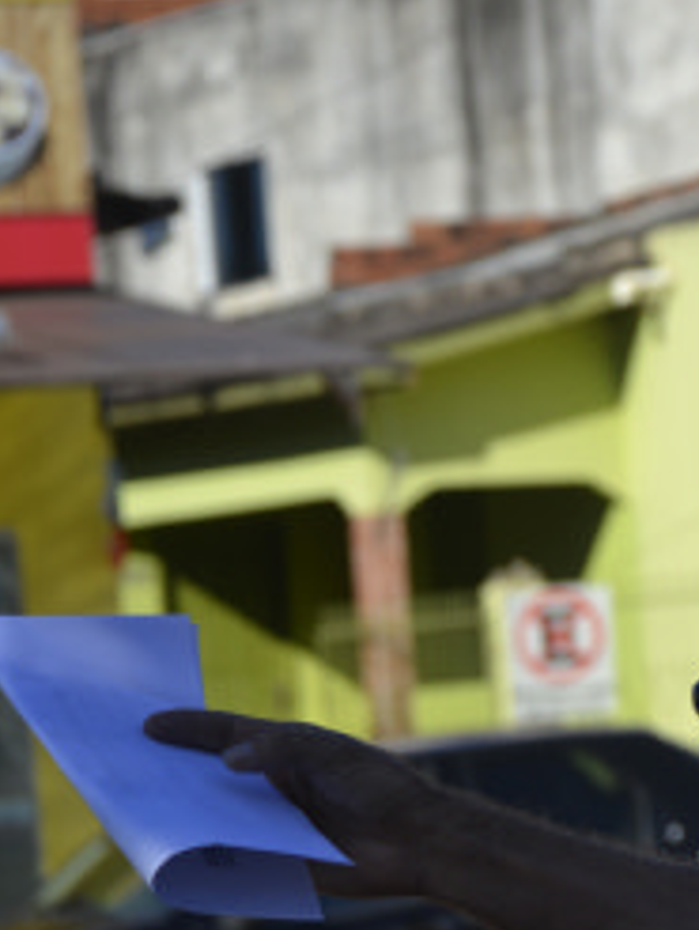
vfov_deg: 8.5
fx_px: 6289
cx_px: 816
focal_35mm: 234
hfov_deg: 6.3
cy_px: 558
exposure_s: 1/500
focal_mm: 80
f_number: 5.6
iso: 100
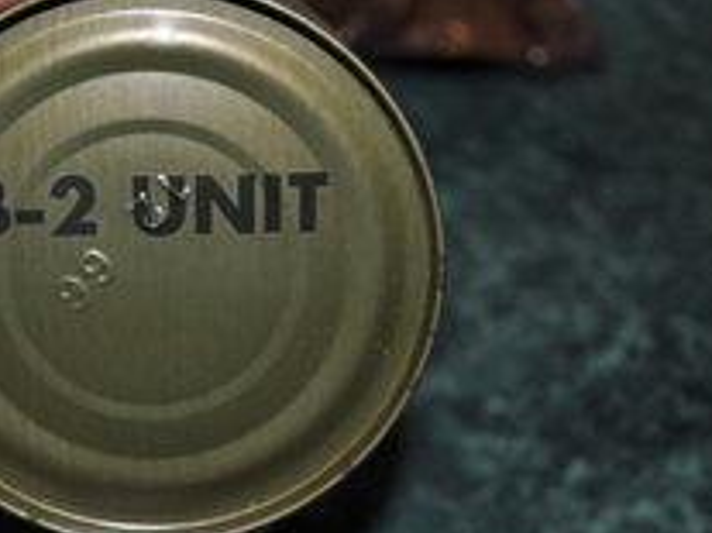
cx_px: 131
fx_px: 1603
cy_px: 261
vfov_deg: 18.9
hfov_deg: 24.6
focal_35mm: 78
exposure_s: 1/60
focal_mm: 28
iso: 200
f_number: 4.5
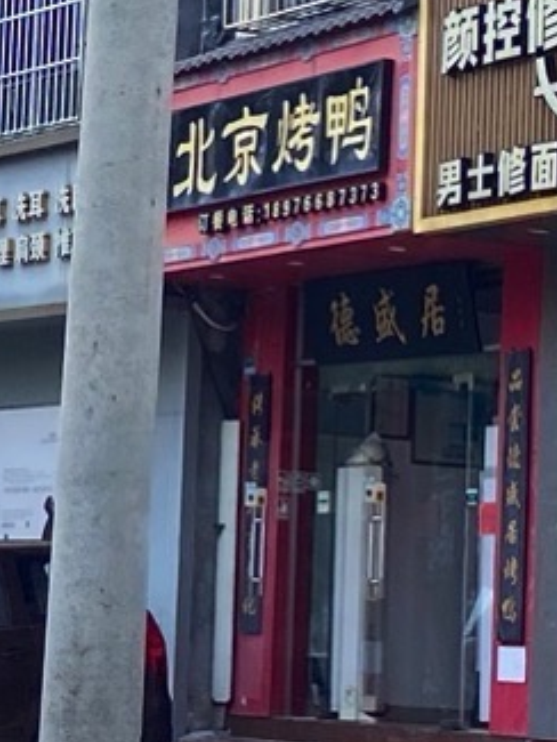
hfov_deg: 44.0
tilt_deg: +6.0
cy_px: 411
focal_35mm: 32
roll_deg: -4.1
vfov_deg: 56.7
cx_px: 322
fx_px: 686
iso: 32
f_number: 1.8
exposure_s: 1/965
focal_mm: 4.25
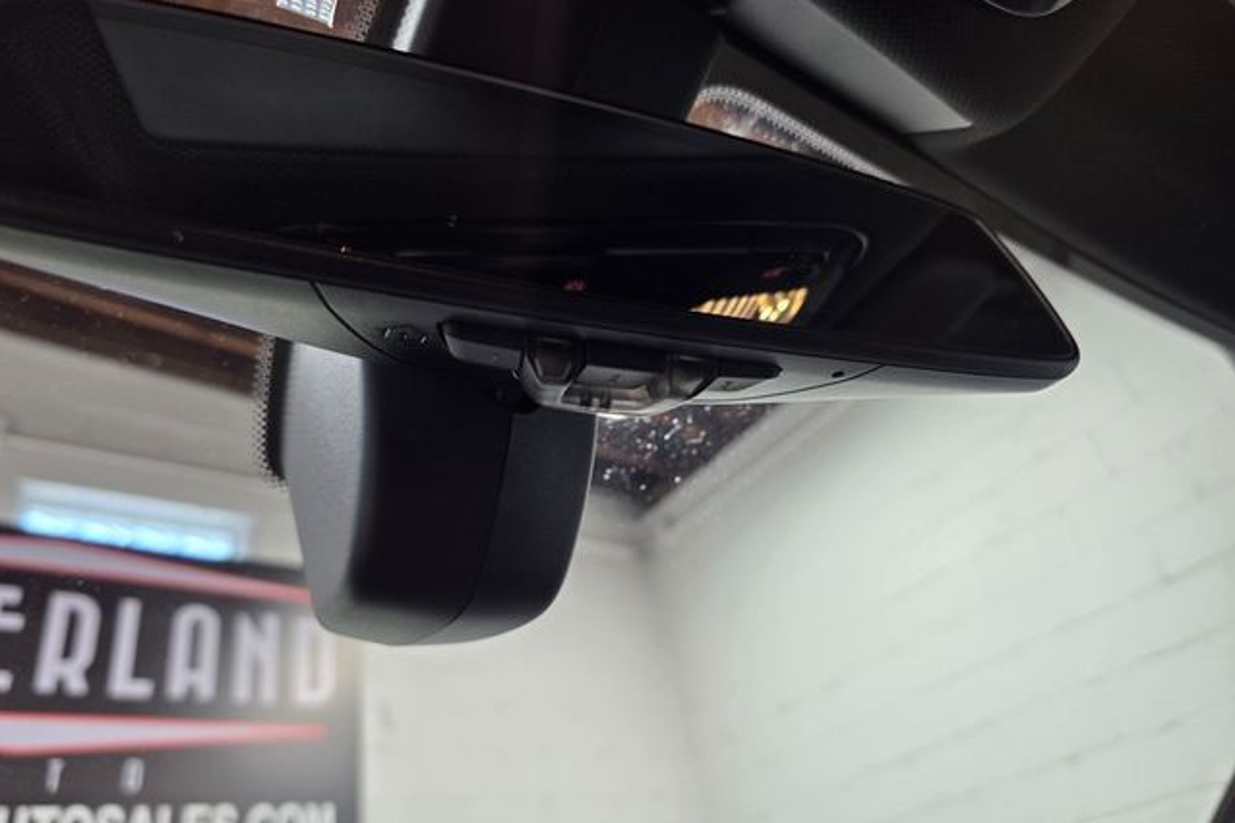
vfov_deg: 53.1
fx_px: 823
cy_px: 428
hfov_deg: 73.8
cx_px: 618
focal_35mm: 24
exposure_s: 1/52.7
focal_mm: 6.3
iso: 100
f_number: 1.7
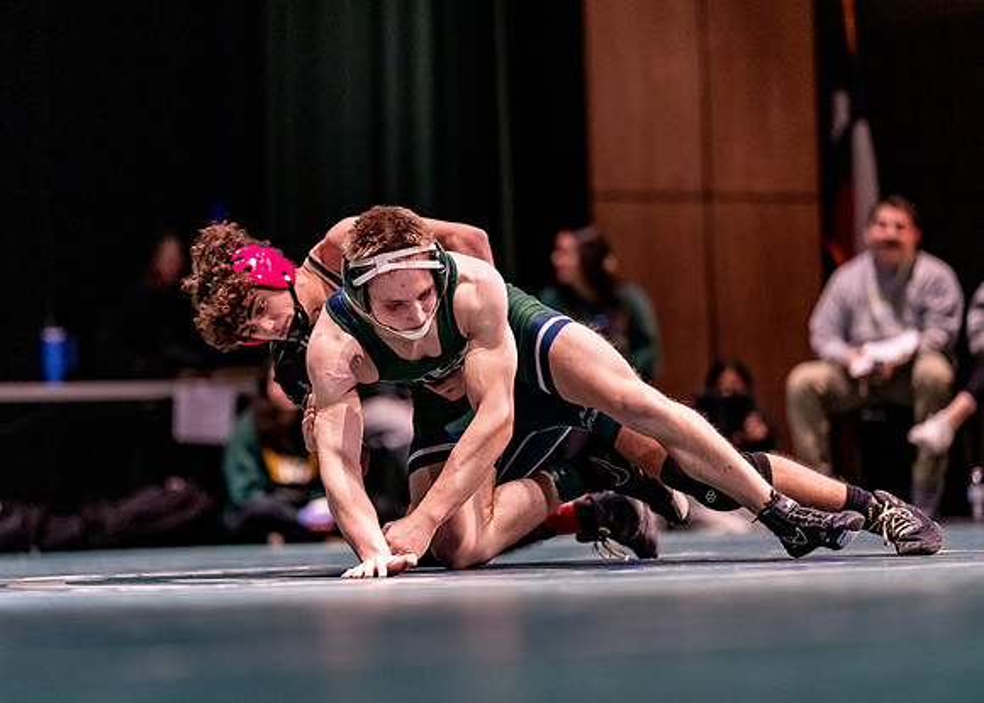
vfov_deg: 9.6
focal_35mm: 149
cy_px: 350
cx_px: 455
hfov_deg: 13.5
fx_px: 4165
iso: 2000
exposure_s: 1/640
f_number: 1.8
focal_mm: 135
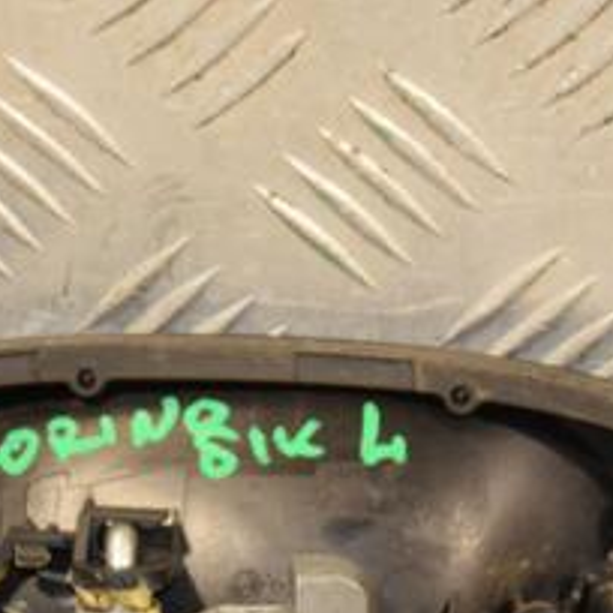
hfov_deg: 5.5
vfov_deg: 5.5
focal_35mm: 318
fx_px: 6376
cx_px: 255
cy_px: 598
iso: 800
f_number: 5.6
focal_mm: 85
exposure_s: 1/125
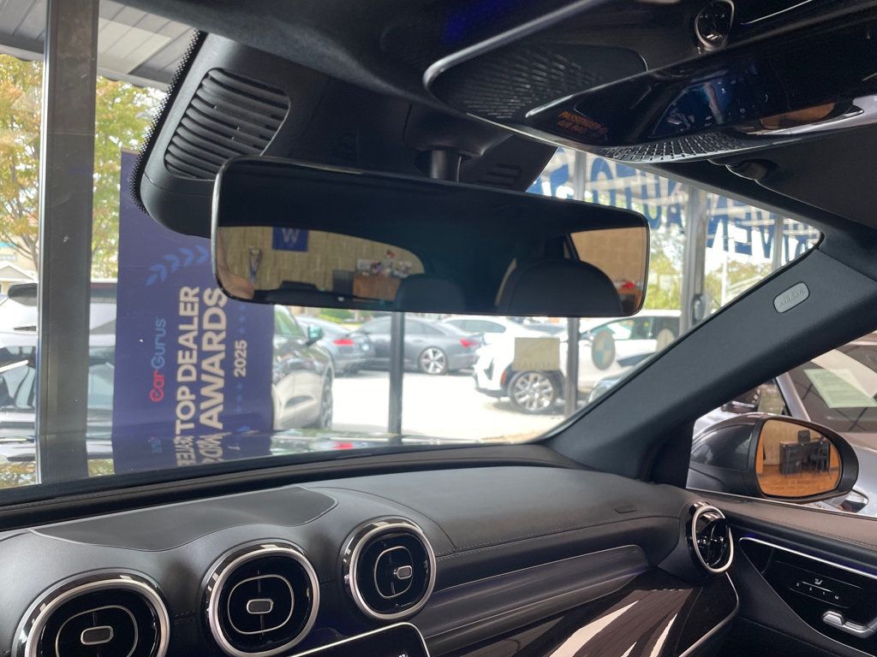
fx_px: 659
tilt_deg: -0.9
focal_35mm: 26
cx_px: 438
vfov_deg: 53.1
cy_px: 328
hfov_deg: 67.3
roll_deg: -1.7
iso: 50
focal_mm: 4.2
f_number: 1.6
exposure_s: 1/120
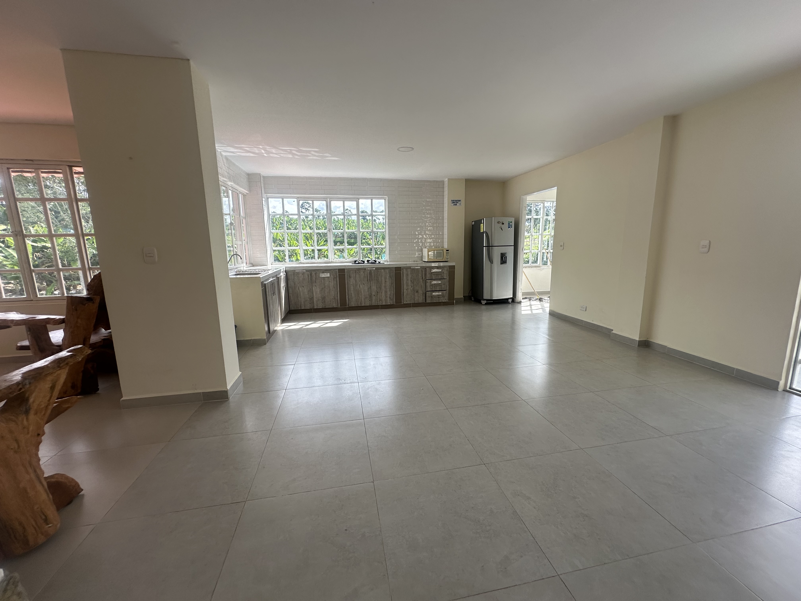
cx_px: 400
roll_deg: -0.8
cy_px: 300
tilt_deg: -9.4
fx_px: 324
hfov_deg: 102.1
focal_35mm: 14
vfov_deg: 85.7
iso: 40
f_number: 2.2
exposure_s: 1/449
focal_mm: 2.22
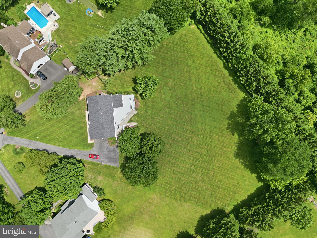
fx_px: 220
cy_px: 119
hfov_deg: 71.6
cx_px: 158
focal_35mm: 24
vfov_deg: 56.8
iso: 110
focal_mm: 6.7
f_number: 1.7
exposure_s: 1/3000
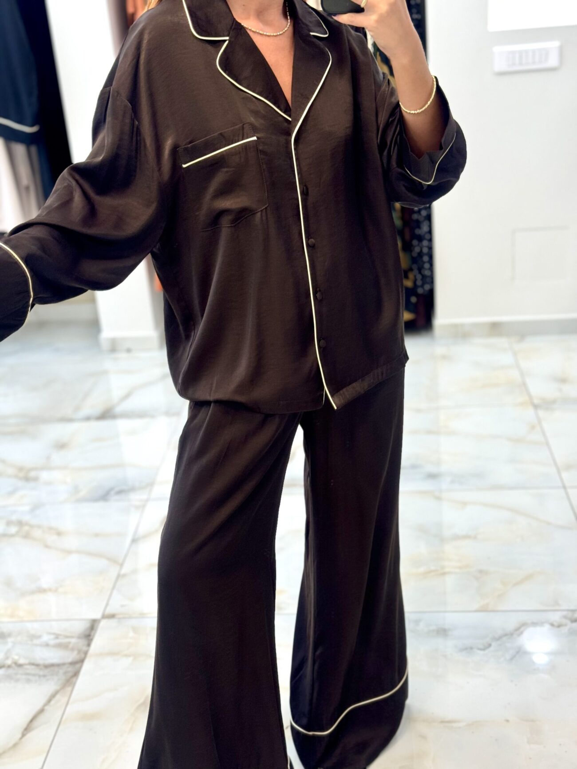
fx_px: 1067
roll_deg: +6.1
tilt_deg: -22.9
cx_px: 288
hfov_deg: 30.3
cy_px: 384
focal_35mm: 48
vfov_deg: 39.7
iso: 80
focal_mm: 6.76
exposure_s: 1/100
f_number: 1.78
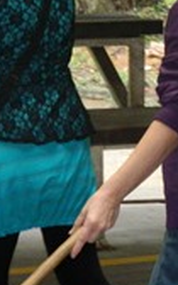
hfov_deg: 4.5
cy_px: 24
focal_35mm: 292
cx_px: 276
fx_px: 2266
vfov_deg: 7.2
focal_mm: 18.6
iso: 400
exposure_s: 1/60
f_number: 4.5
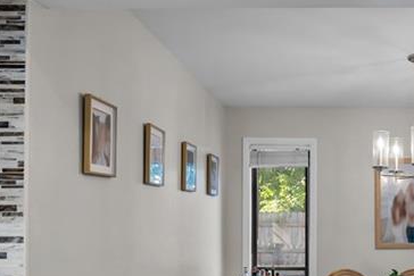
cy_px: 223
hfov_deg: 41.4
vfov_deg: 29.2
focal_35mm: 45
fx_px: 518
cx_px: 341
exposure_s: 1/30
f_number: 7.1
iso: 1000
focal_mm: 16
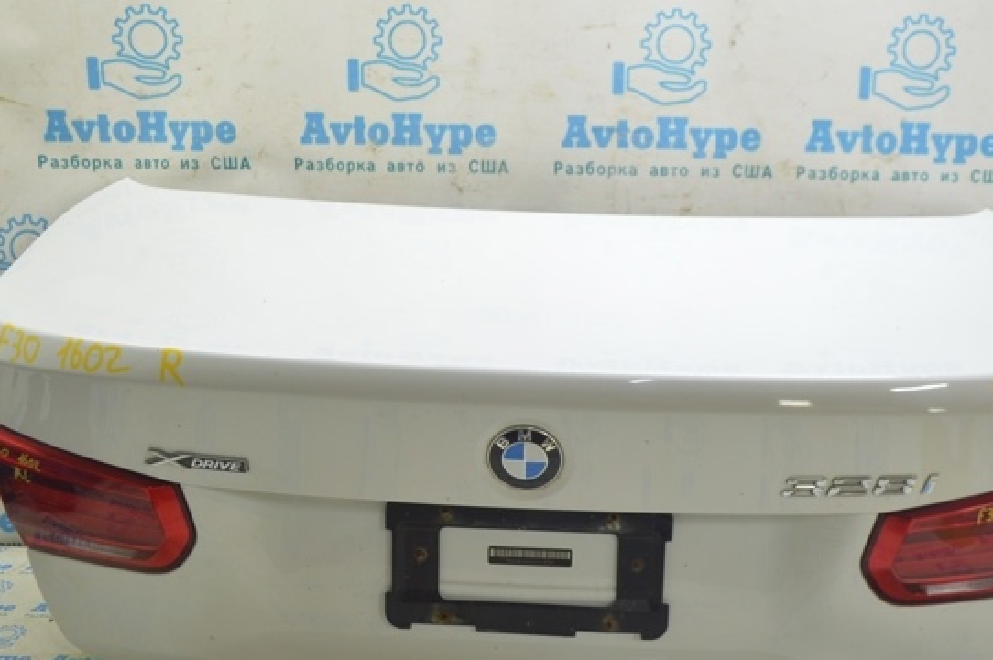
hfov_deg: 49.5
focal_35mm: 39
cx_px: 555
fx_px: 1074
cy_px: 355
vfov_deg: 34.1
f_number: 5.6
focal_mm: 22
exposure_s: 1/20
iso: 400
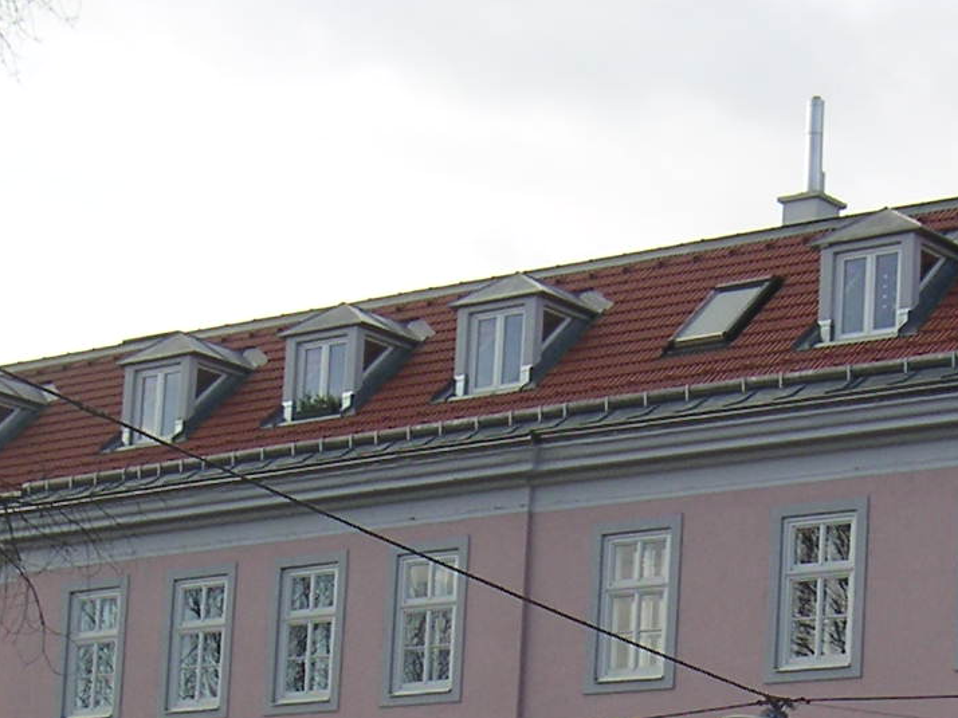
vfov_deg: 13.3
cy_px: 824
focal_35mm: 109
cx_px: 554
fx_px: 3016
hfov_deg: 18.0
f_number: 2.8
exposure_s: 1/350
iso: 50
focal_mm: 6
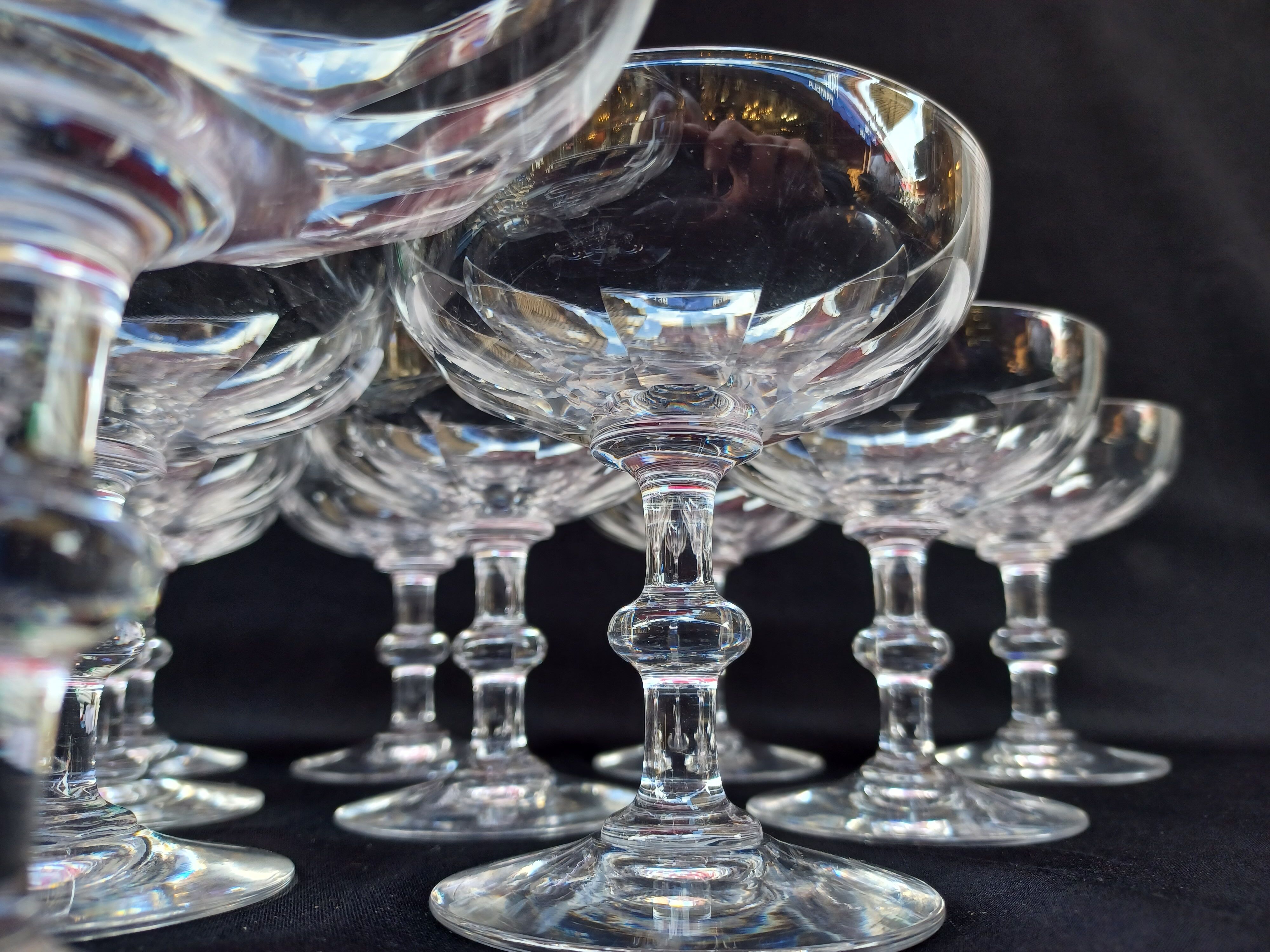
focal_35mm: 25
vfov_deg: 54.9
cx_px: 635
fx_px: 917
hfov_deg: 69.4
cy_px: 476
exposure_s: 1/49
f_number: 1.8
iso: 64
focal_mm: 4.6
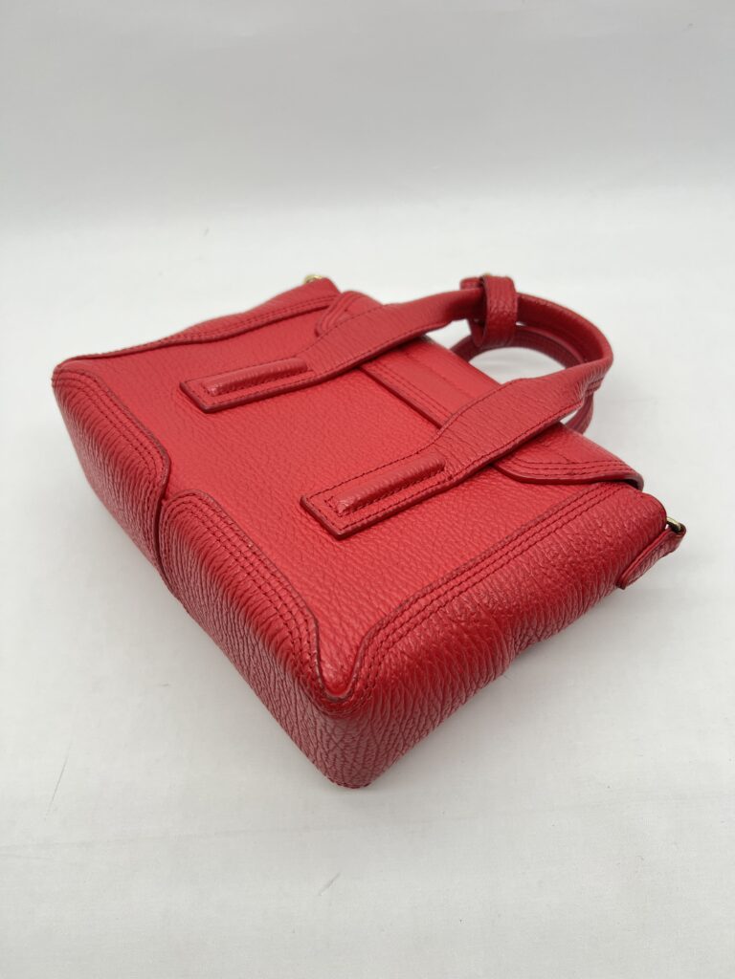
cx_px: 368
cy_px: 490
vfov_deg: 67.3
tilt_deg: -46.7
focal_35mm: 26
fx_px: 736
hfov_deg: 53.1
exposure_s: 1/100
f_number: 1.5
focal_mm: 5.7
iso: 40
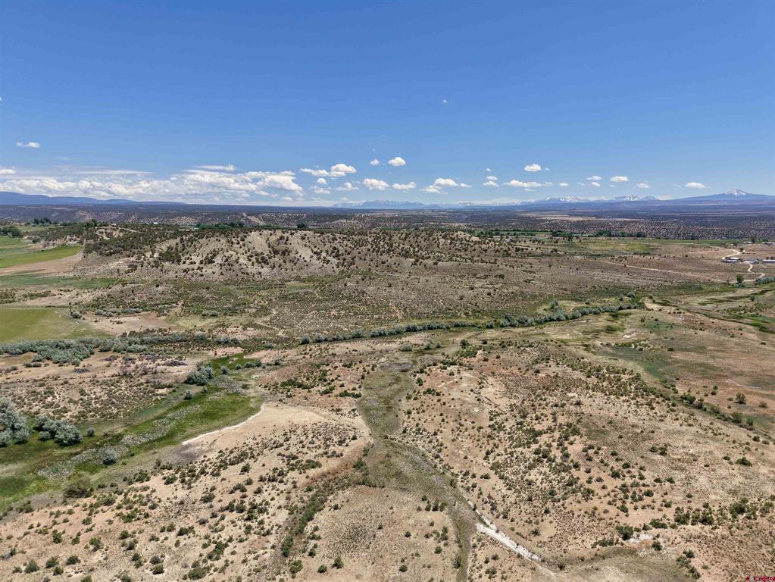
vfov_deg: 56.8
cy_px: 291
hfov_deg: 71.6
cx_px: 388
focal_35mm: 24
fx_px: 538
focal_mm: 8.67
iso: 100
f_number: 1.8
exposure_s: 1/3200
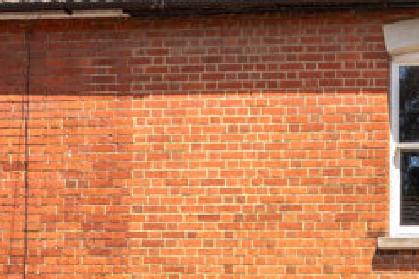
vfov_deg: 15.5
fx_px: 1012
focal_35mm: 87
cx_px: 355
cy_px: 241
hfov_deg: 23.0
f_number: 8
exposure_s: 1/320
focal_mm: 18
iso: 400
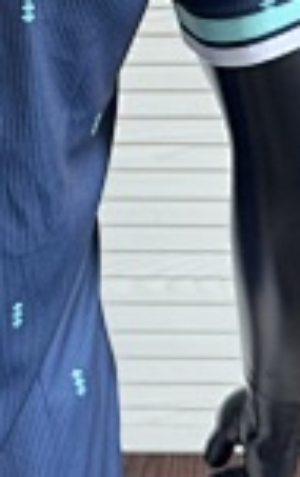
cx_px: -122
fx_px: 1094
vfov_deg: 23.3
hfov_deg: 14.7
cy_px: -32
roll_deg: +1.1
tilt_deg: -6.1
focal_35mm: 84
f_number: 1.78
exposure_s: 1/90
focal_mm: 6.76
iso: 200
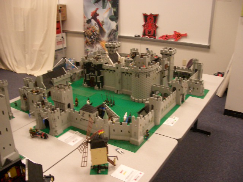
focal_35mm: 35
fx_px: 246
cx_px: 122
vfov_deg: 40.7
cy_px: 91
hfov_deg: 52.6
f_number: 2.6
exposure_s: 1/25
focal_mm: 5.8
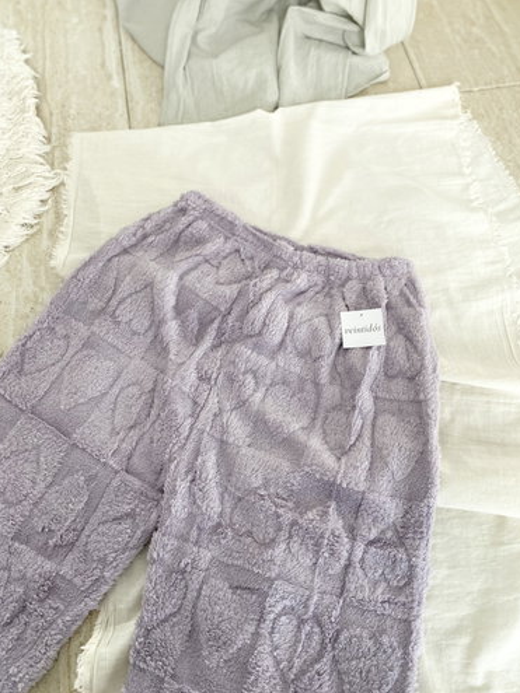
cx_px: 269
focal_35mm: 28
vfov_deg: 63.5
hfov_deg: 49.7
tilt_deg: -64.0
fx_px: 561
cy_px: 349
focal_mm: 4.25
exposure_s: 1/121
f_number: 1.8
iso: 50
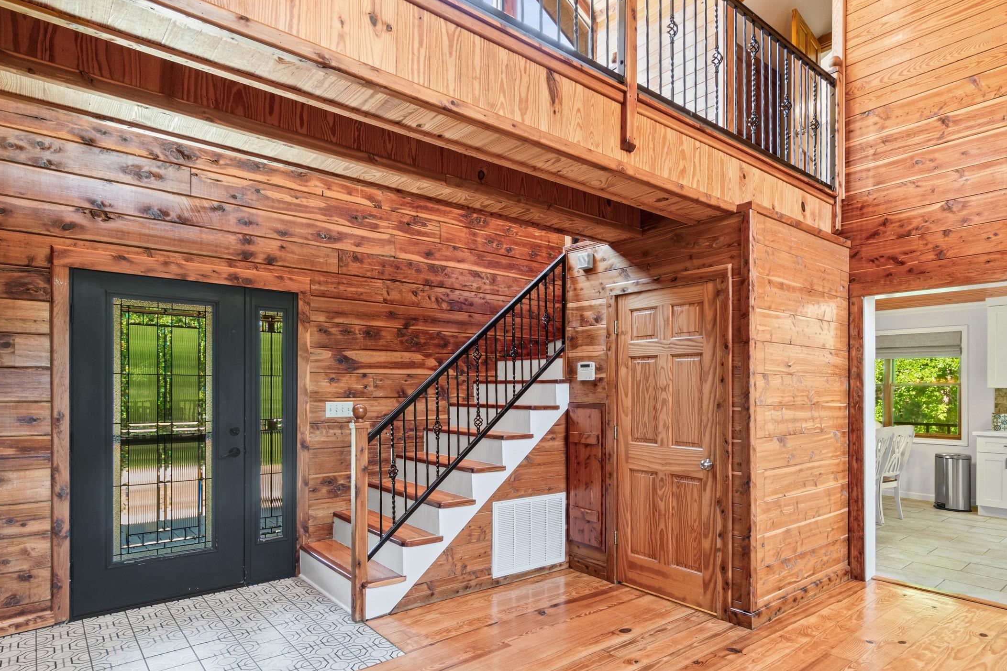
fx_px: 548
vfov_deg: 62.6
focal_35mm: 20
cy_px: 389
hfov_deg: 84.9
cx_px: 556
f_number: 9
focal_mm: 11
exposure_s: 1
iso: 250
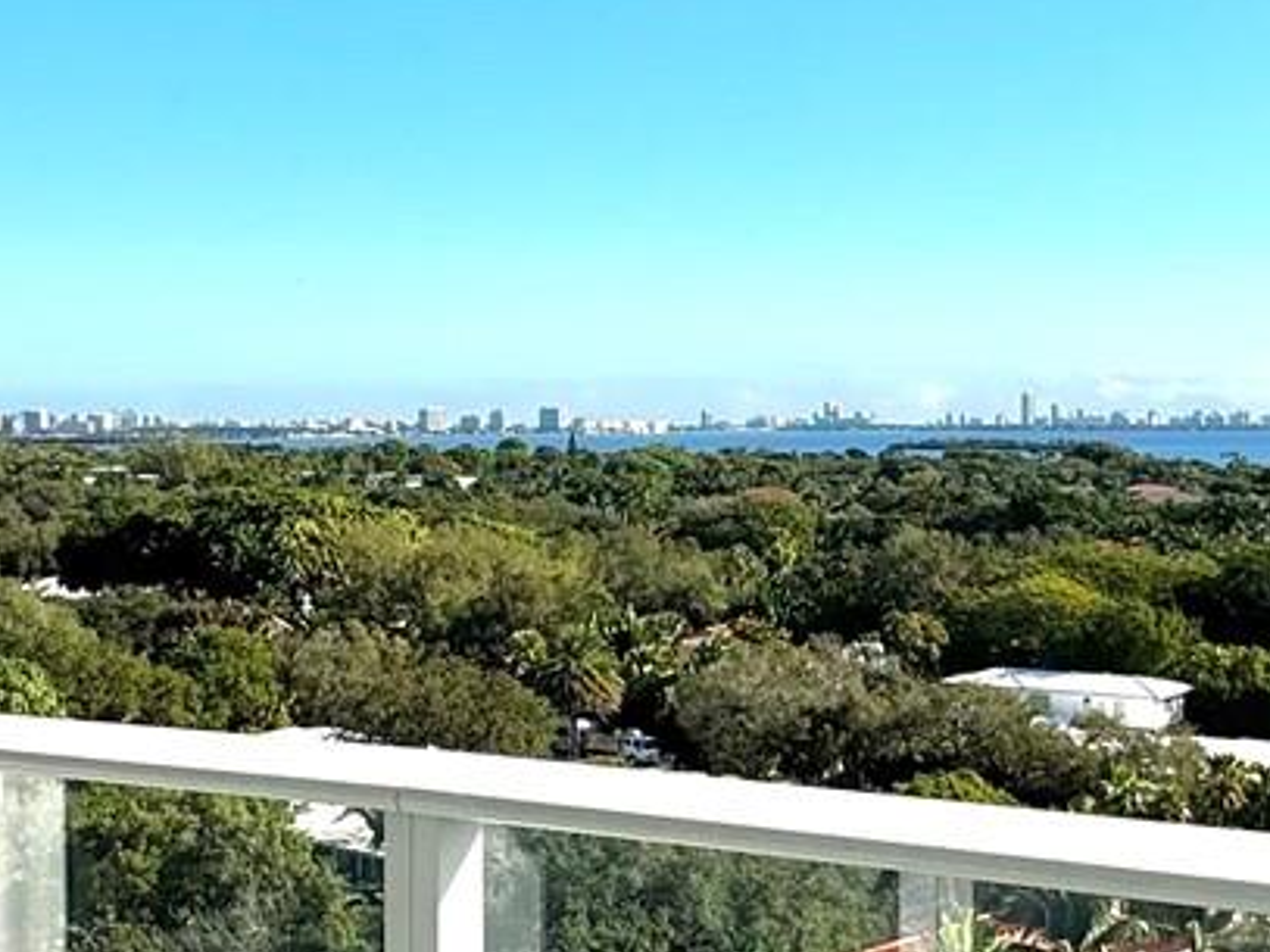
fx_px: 2017
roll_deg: +0.2
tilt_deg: +0.0
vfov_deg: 26.5
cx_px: 896
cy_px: 403
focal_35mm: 55
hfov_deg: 34.5
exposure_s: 1/2874
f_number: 2.2
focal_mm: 2.22
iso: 50
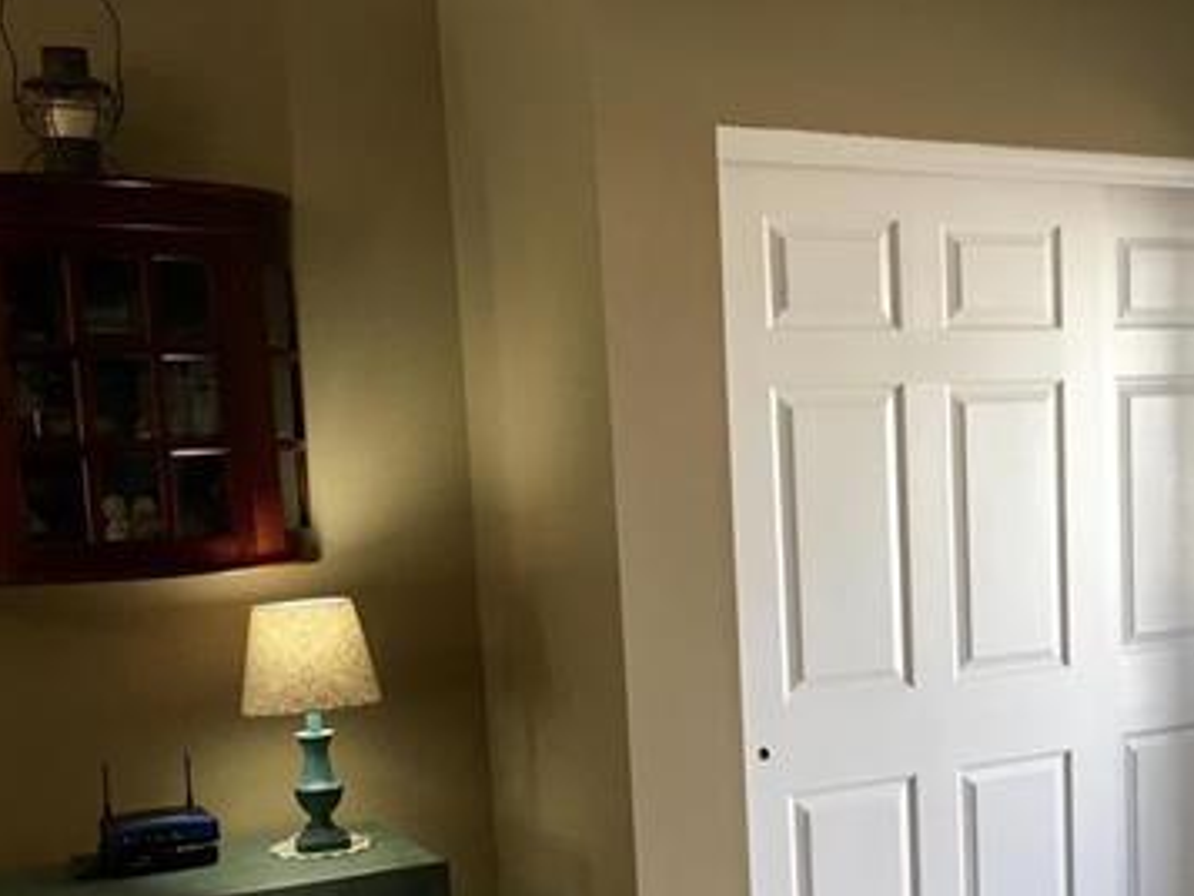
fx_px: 1794
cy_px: 692
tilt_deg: -8.5
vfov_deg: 27.6
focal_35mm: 52
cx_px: 900
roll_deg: +2.1
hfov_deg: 35.9
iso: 32
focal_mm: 4.15
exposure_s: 1/30
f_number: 2.2
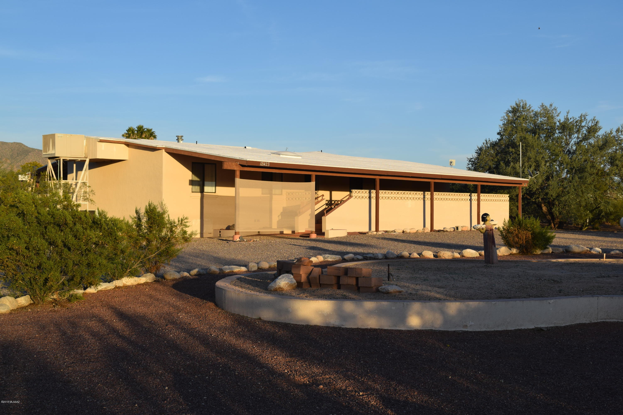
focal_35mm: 48
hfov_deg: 41.1
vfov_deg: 28.1
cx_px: 312
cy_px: 208
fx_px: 831
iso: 200
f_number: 10
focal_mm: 32
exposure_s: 1/400
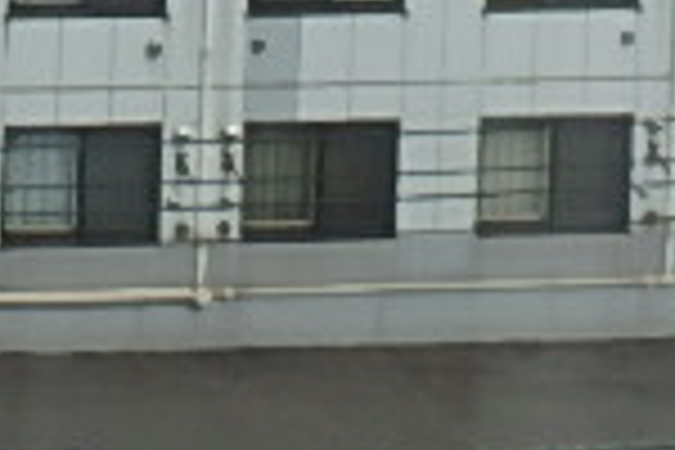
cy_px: -472
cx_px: -684
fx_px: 1744
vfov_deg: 12.7
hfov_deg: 16.5
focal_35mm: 93
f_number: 6
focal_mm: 3.7
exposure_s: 1/400
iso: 125
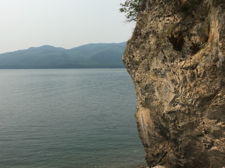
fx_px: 240
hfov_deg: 49.6
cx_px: 83
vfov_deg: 38.6
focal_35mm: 37
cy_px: 90
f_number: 2.2
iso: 25
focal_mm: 4.15
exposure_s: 1/2747
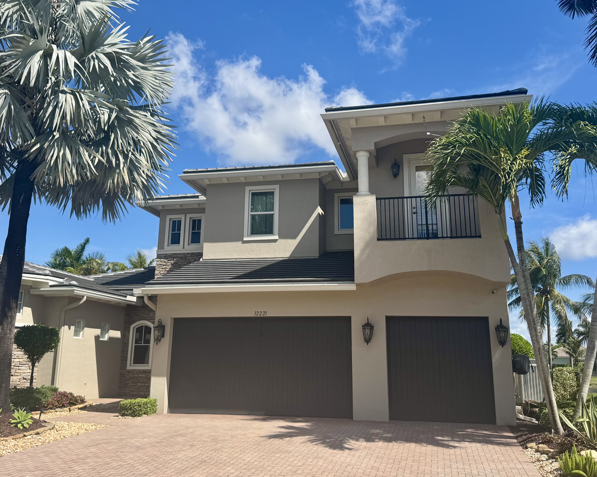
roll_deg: -0.9
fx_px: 583
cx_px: 296
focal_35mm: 33
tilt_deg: +13.6
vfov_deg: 44.5
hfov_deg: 54.2
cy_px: 210
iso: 80
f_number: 1.78
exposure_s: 1/4608
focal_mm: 6.76
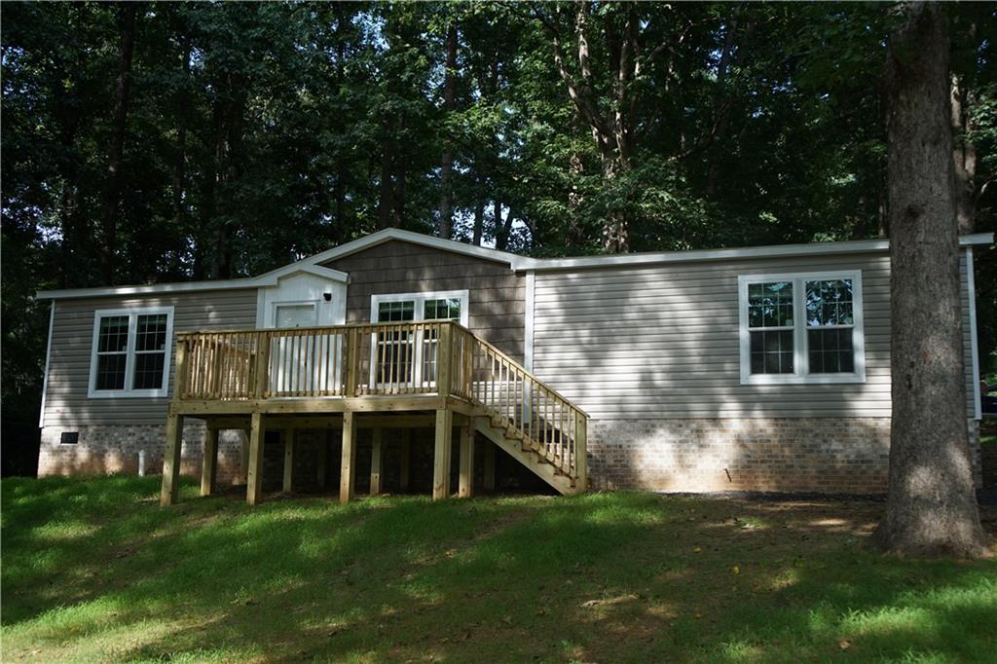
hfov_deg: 54.4
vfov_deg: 37.8
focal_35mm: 35
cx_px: 498
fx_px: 969
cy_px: 332
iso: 125
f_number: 5.6
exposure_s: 1/125
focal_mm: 35
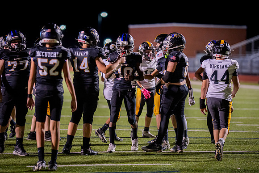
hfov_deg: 12.1
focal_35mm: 169
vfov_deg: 8.1
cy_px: 97
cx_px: 118
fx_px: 1219
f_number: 1.8
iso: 1600
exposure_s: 1/1000
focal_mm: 135
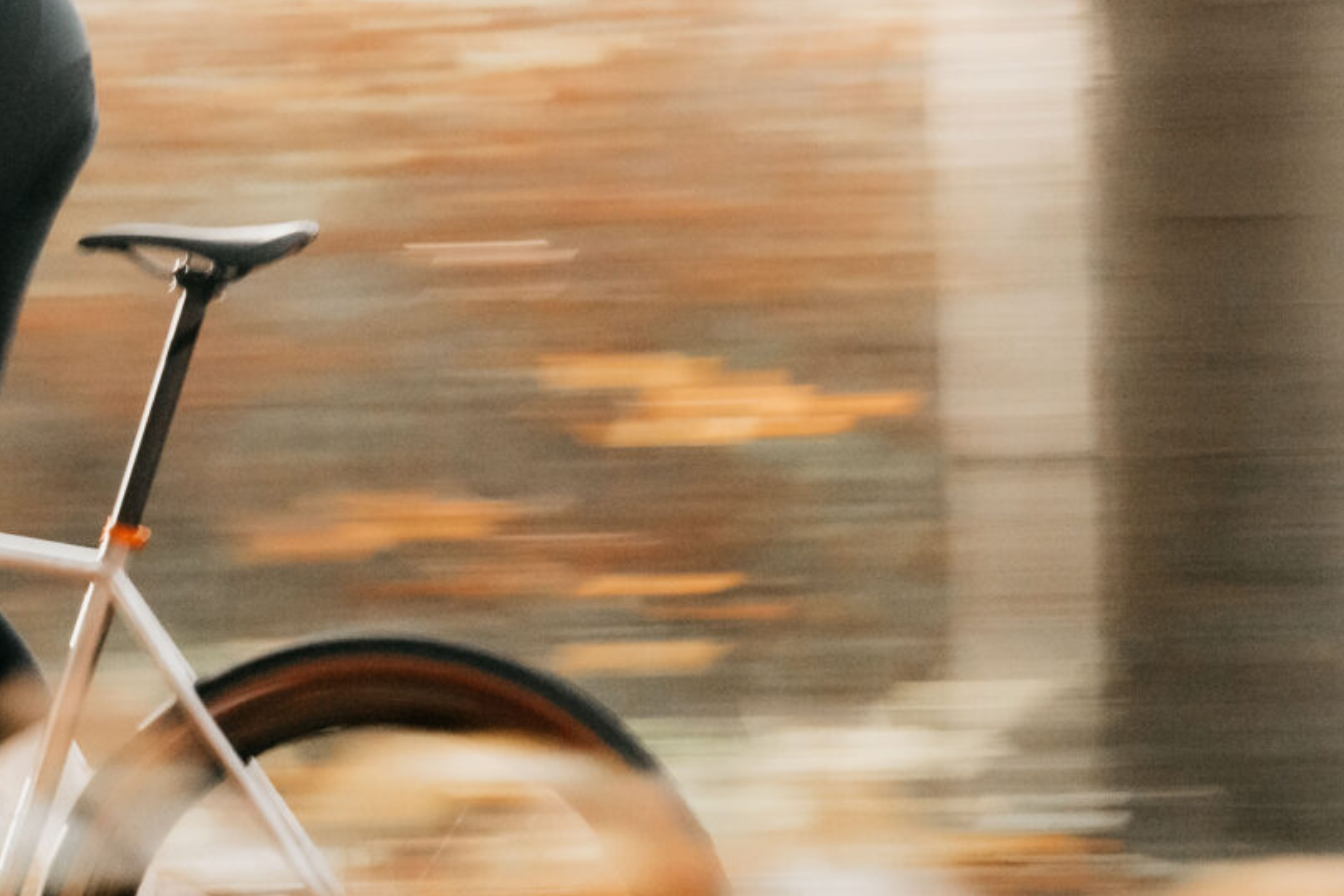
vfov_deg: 8.5
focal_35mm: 160
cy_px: 2
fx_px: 5981
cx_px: -197
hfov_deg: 12.6
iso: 1250
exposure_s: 1/50
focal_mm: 50.7
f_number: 4
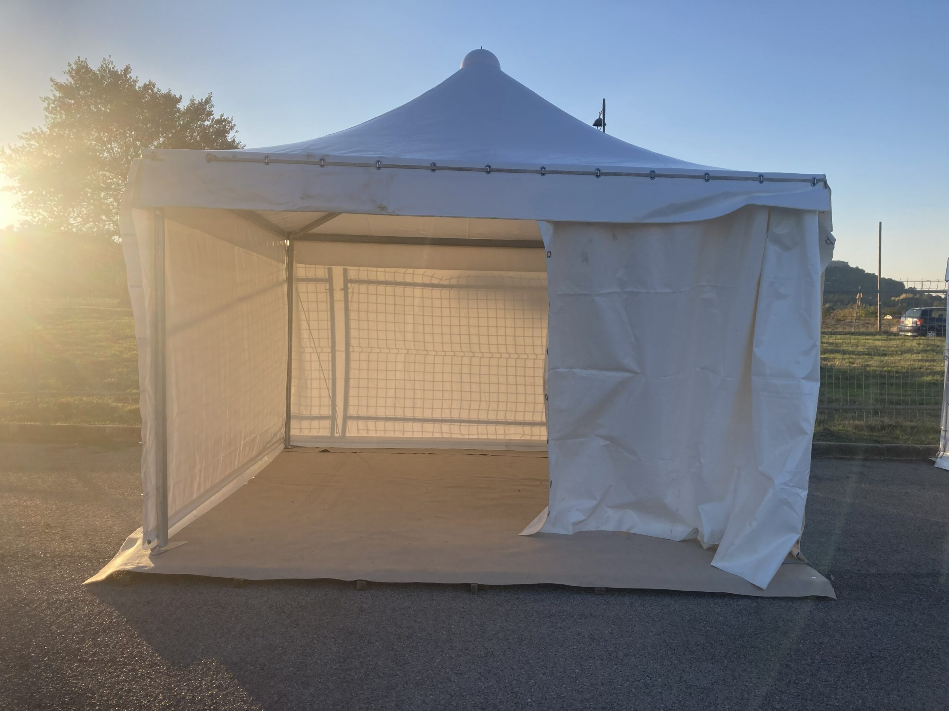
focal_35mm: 28
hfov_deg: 63.4
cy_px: 356
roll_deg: +0.6
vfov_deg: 49.7
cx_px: 474
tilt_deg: -3.2
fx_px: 768
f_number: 1.8
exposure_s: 1/1171
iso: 20
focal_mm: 3.99
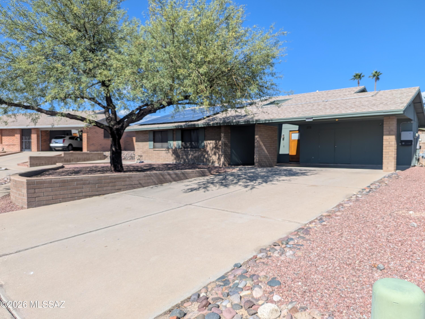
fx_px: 295
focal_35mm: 24
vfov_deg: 56.8
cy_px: 160
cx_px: 212
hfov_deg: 71.6
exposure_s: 1/1653
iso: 30
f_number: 1.7
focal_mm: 4.53
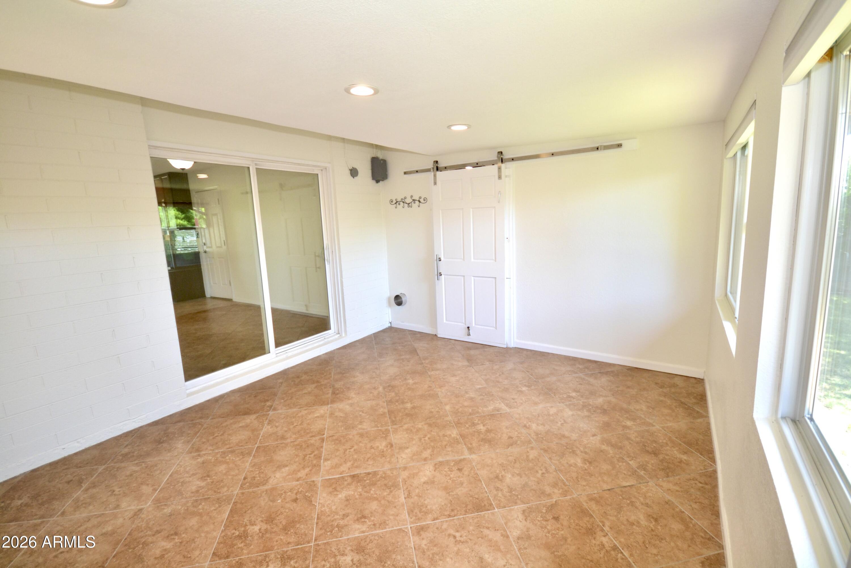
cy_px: 284
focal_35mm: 15
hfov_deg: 100.4
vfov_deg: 77.3
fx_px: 355
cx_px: 426
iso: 500
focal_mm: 10
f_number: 4
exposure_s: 1/60
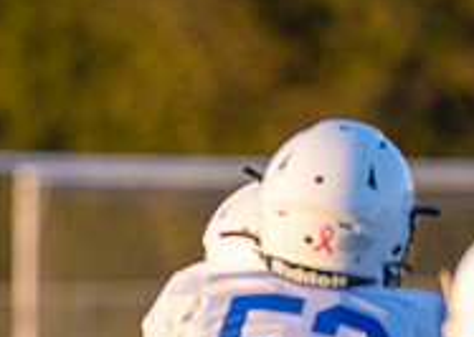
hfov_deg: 2.3
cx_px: -119
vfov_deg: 1.6
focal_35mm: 897
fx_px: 12058
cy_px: 412
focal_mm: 200
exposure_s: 1/2500
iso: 800
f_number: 2.8
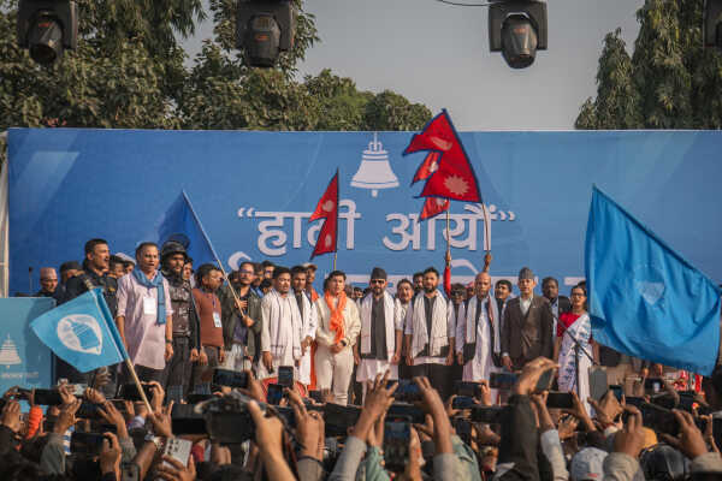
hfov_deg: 21.7
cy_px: 240
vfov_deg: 14.6
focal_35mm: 94
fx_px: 1885
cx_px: 361
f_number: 5.6
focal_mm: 63
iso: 100
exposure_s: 1/500
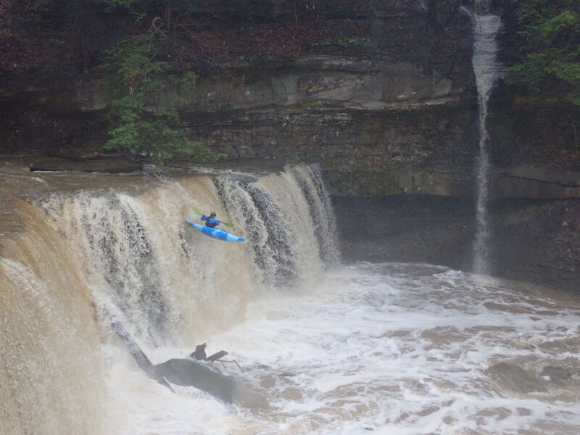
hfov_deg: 41.2
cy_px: 218
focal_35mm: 46
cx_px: 290
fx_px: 771
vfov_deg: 31.5
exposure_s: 1/2500
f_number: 3.1
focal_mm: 8.41
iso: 800
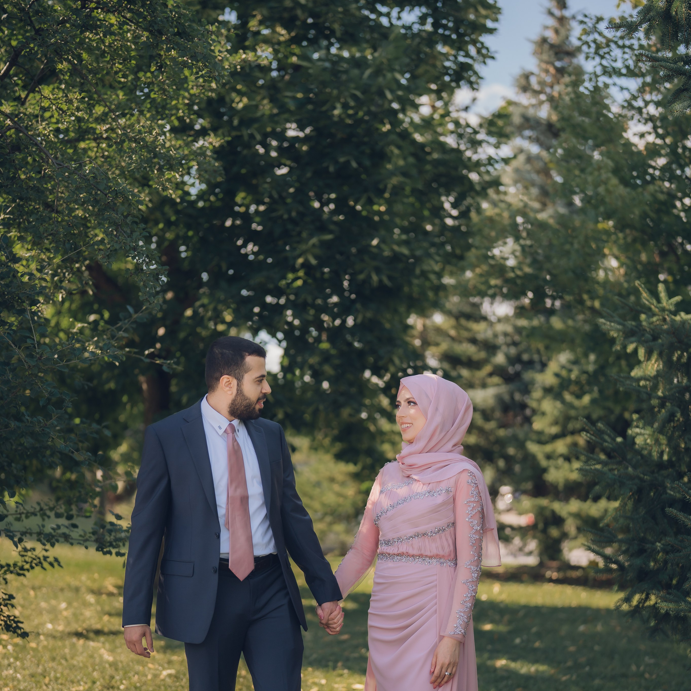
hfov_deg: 26.9
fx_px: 1445
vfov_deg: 26.8
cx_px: 346
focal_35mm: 64
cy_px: 449
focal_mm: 50
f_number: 1.4
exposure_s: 1/1600
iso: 125
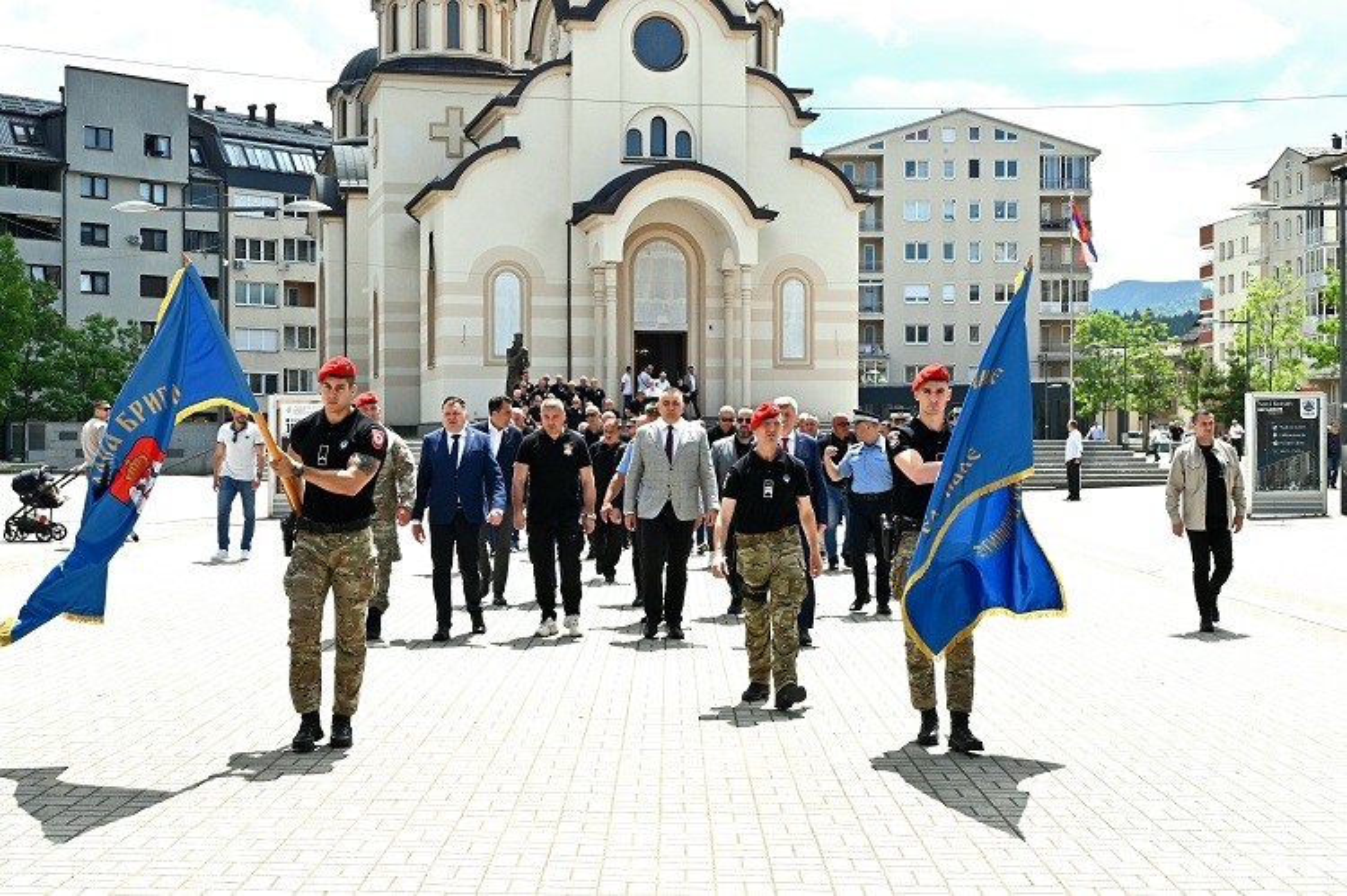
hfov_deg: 41.9
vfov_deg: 28.6
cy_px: 448
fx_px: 1757
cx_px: 674
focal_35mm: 47
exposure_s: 1/500
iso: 2500
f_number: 22
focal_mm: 47
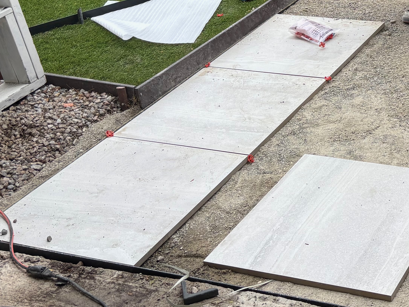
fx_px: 803
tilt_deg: -18.5
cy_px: -29
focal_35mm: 68
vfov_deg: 20.6
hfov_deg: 25.4
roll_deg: +1.4
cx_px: 500
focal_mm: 5.96
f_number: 1.6
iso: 50
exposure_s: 1/2242
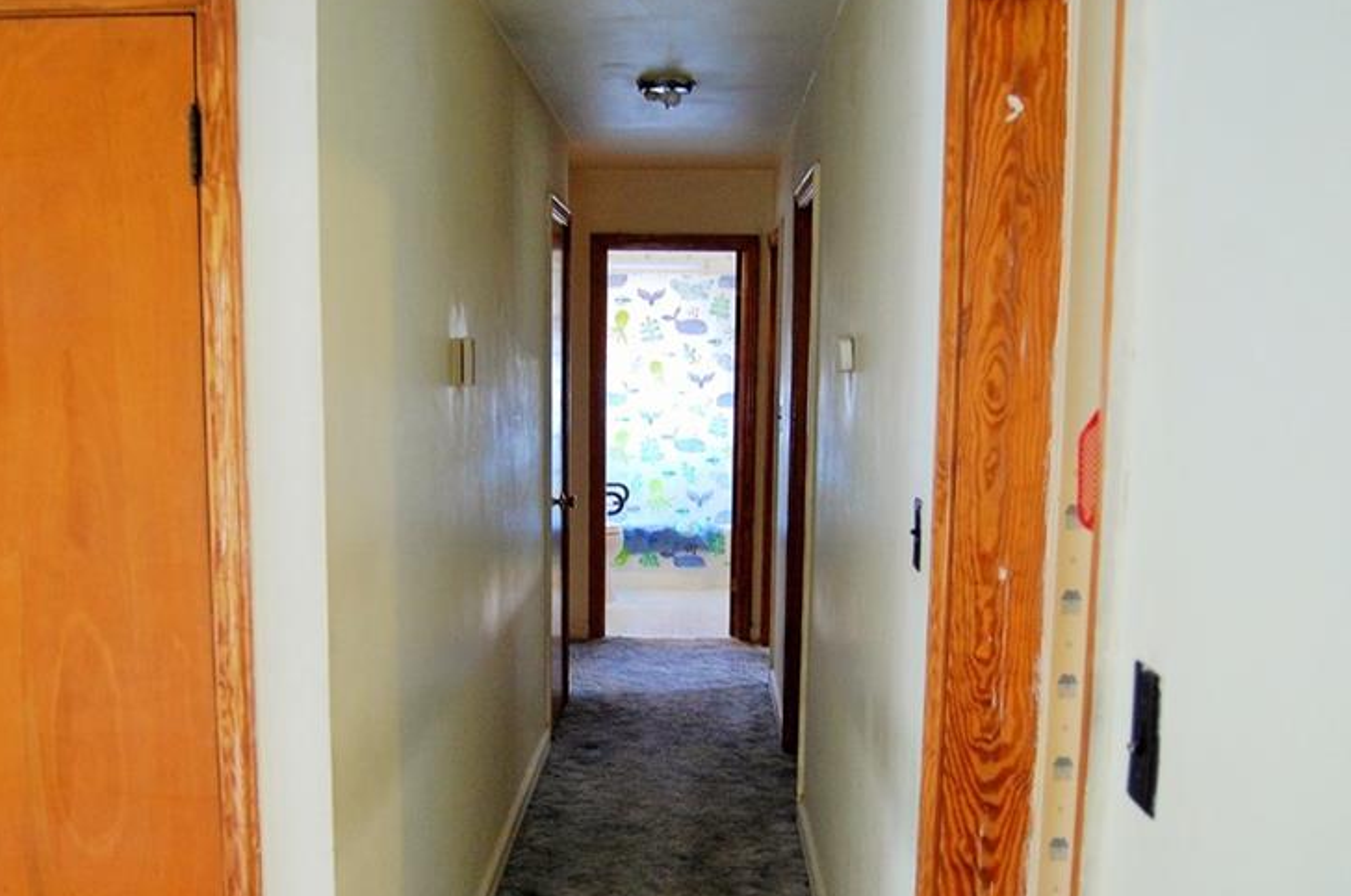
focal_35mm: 38
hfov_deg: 50.7
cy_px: 577
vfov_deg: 34.7
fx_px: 1424
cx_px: 612
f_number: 3.5
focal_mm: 18
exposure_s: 1/25
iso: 800
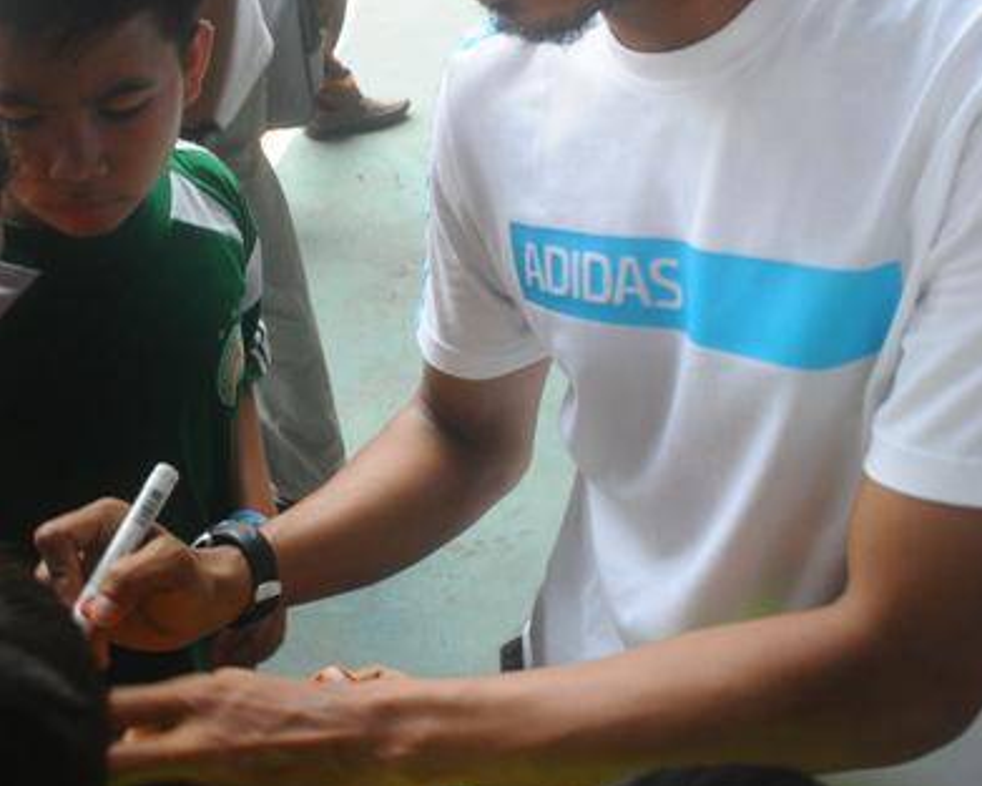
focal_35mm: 46
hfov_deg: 39.8
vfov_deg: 32.6
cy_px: 310
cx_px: 319
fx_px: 1337
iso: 640
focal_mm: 20
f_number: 7.1
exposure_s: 1/125
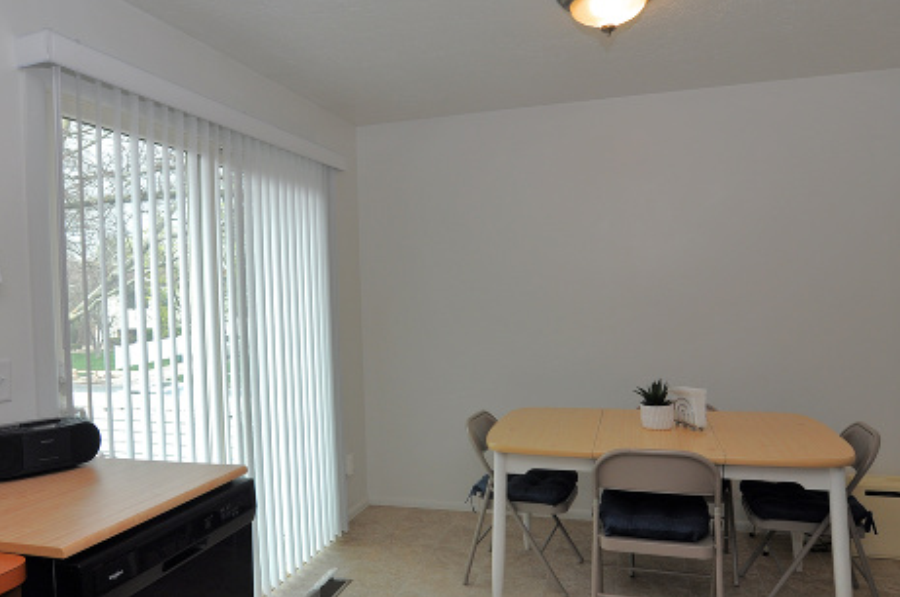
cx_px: 418
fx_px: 624
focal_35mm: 25
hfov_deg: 71.5
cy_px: 383
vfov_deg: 50.5
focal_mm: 12
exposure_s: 1/125
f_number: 5.6
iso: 200
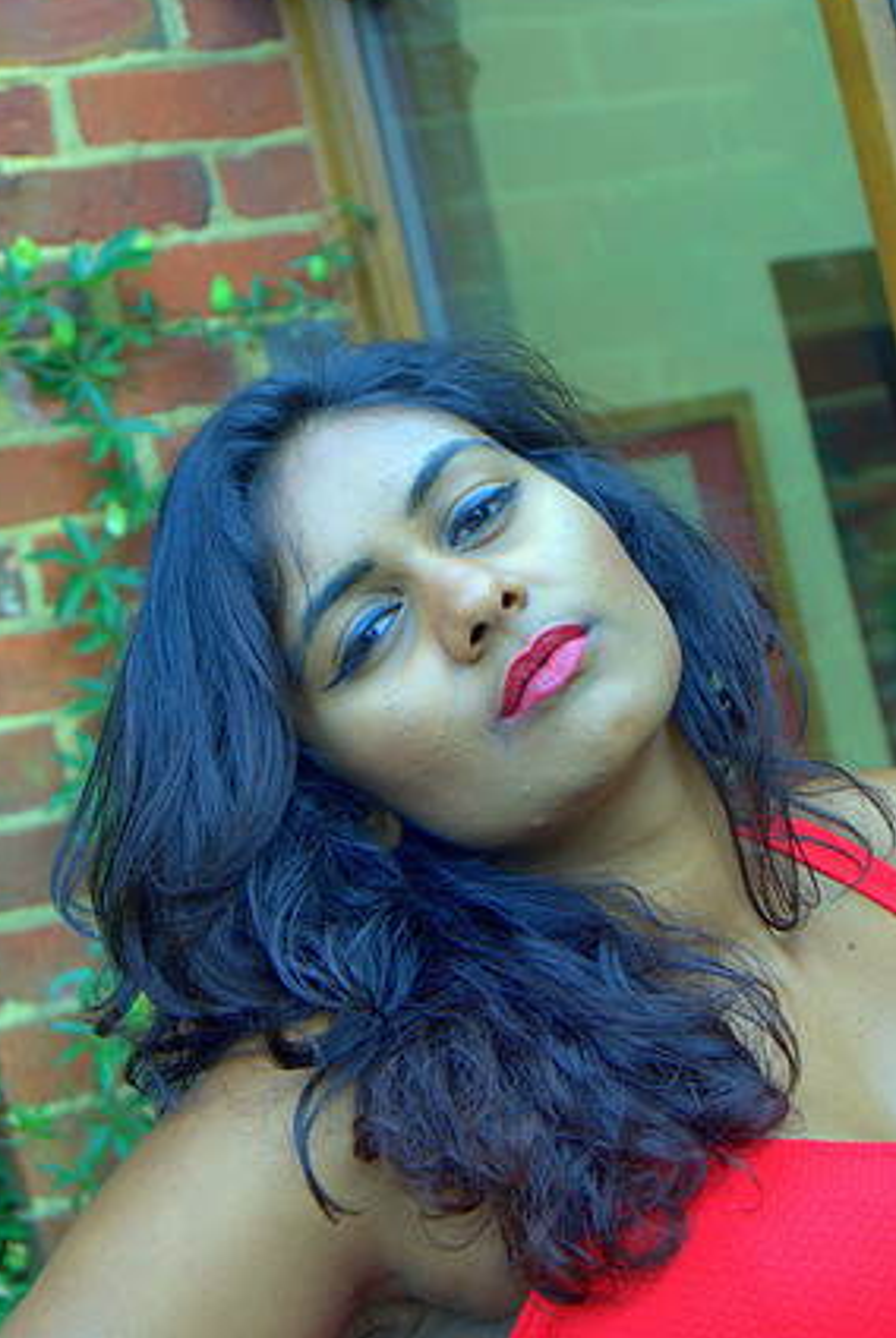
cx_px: 424
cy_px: 688
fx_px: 3257
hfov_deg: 15.7
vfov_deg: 23.2
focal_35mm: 88
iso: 100
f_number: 5.6
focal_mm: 55
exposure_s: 1/60
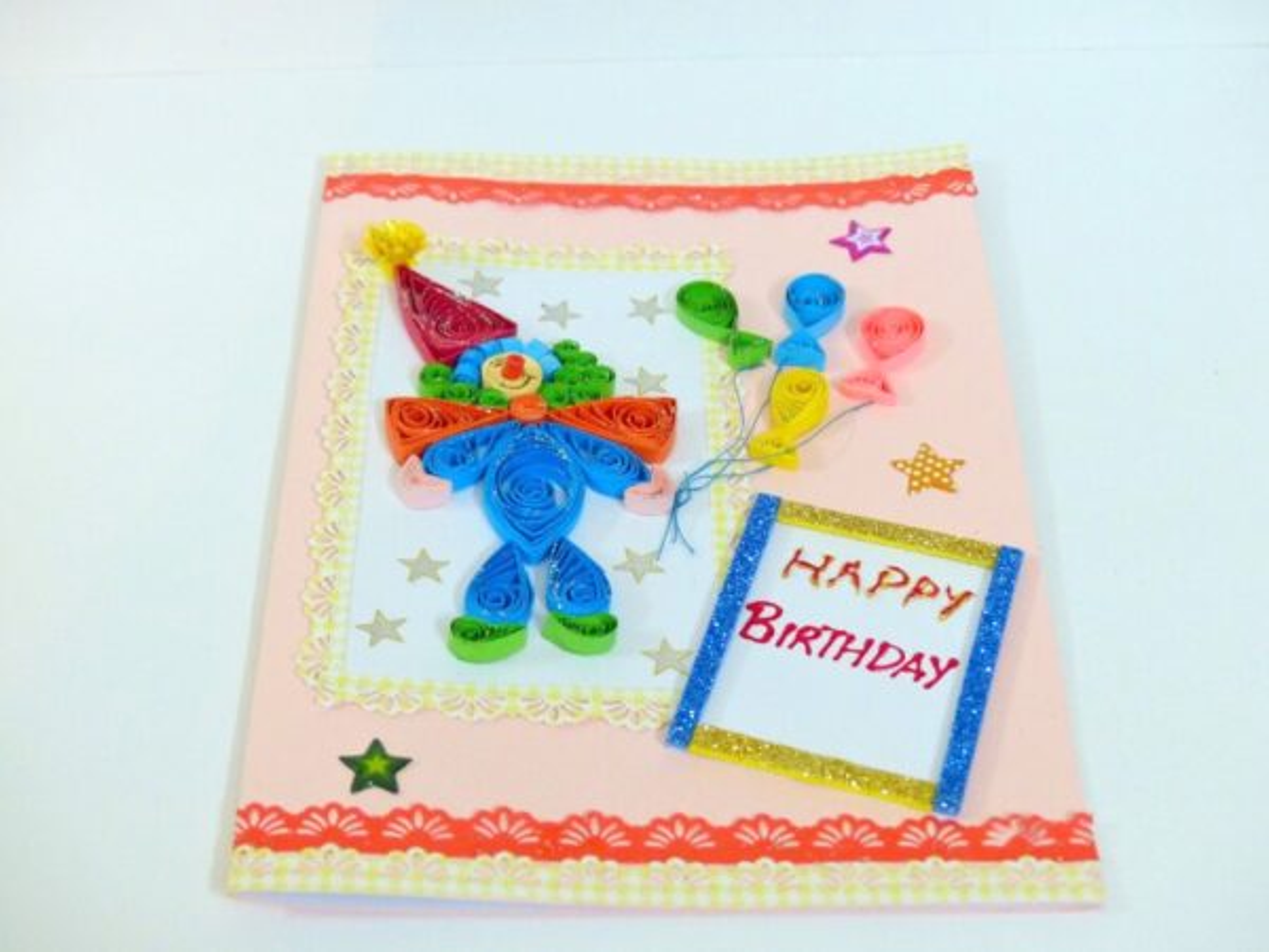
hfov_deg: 31.7
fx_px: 2236
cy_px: 476
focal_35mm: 61
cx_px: 634
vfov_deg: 24.0
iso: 400
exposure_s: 1/30
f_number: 2.8
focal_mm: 10.9
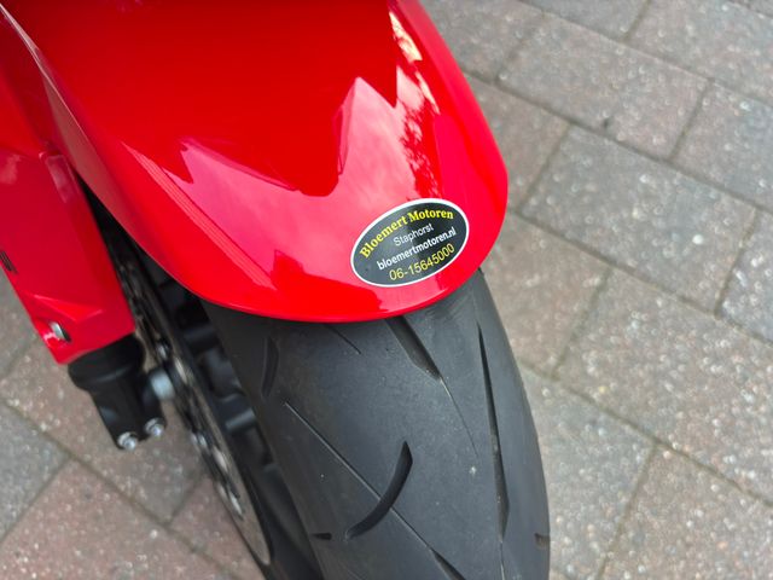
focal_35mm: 26
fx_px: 581
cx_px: 386
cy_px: 290
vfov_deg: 53.1
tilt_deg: -65.0
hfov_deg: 67.3
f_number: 1.6
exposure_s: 1/121
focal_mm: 5.96
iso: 80
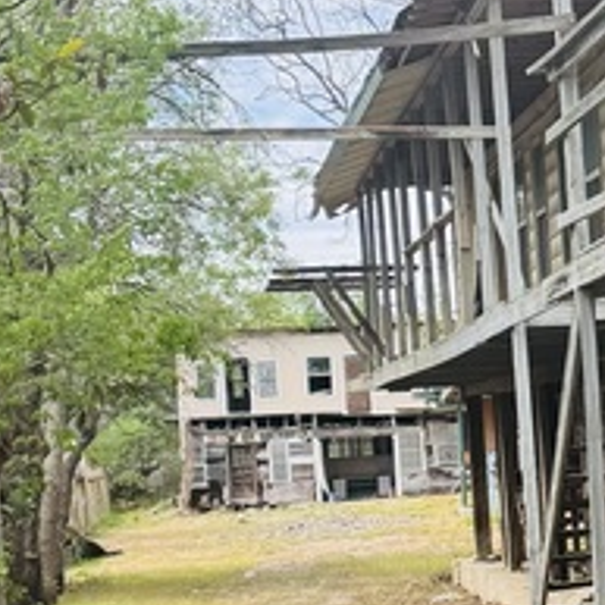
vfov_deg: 14.6
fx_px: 2353
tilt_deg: -1.9
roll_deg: +3.6
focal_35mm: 119
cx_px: 925
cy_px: 489
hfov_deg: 13.7
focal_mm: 6.76
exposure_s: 1/1172
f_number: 1.78
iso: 80
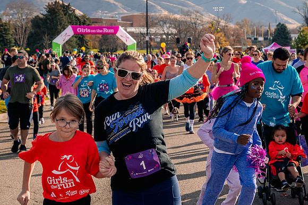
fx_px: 895
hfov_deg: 19.5
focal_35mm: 105
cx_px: 174
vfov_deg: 13.1
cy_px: 68
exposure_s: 1/1000
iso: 800
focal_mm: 75
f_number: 10
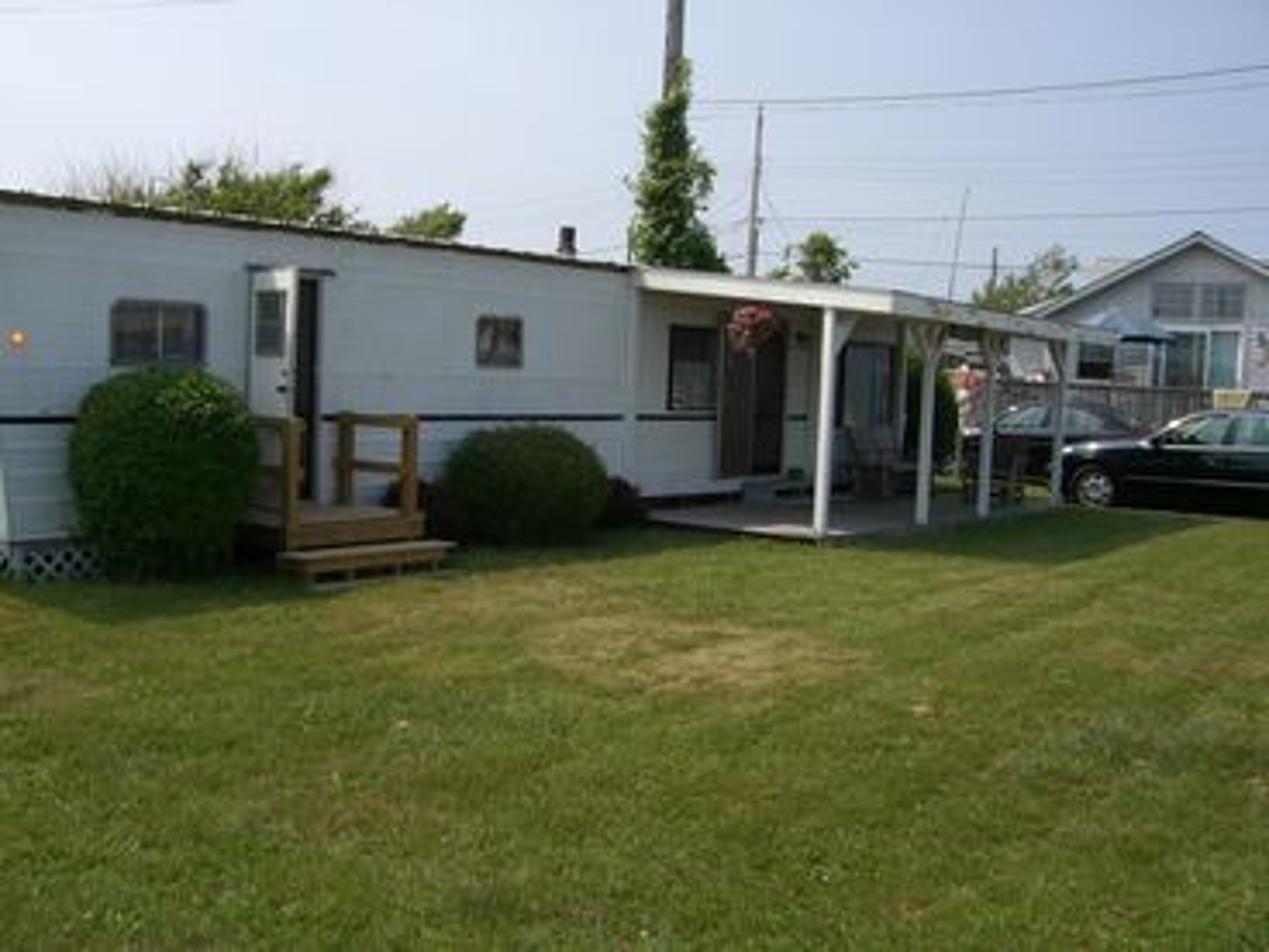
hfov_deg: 49.0
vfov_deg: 37.7
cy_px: 476
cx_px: 634
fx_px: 1393
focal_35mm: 38
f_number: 4.3
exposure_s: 1/640
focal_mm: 6.2
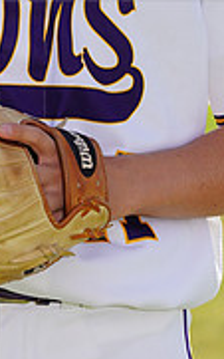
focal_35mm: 758
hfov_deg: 1.7
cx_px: 67
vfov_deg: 2.8
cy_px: -61
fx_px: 7410
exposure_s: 1/250
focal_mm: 232
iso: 100
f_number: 8
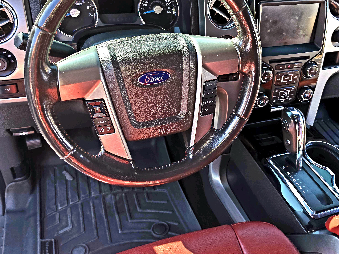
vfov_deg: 44.8
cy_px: 87
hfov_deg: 58.4
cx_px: 169
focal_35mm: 31
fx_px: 304
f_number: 1.4
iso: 10
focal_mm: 6.5
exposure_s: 1/60.2
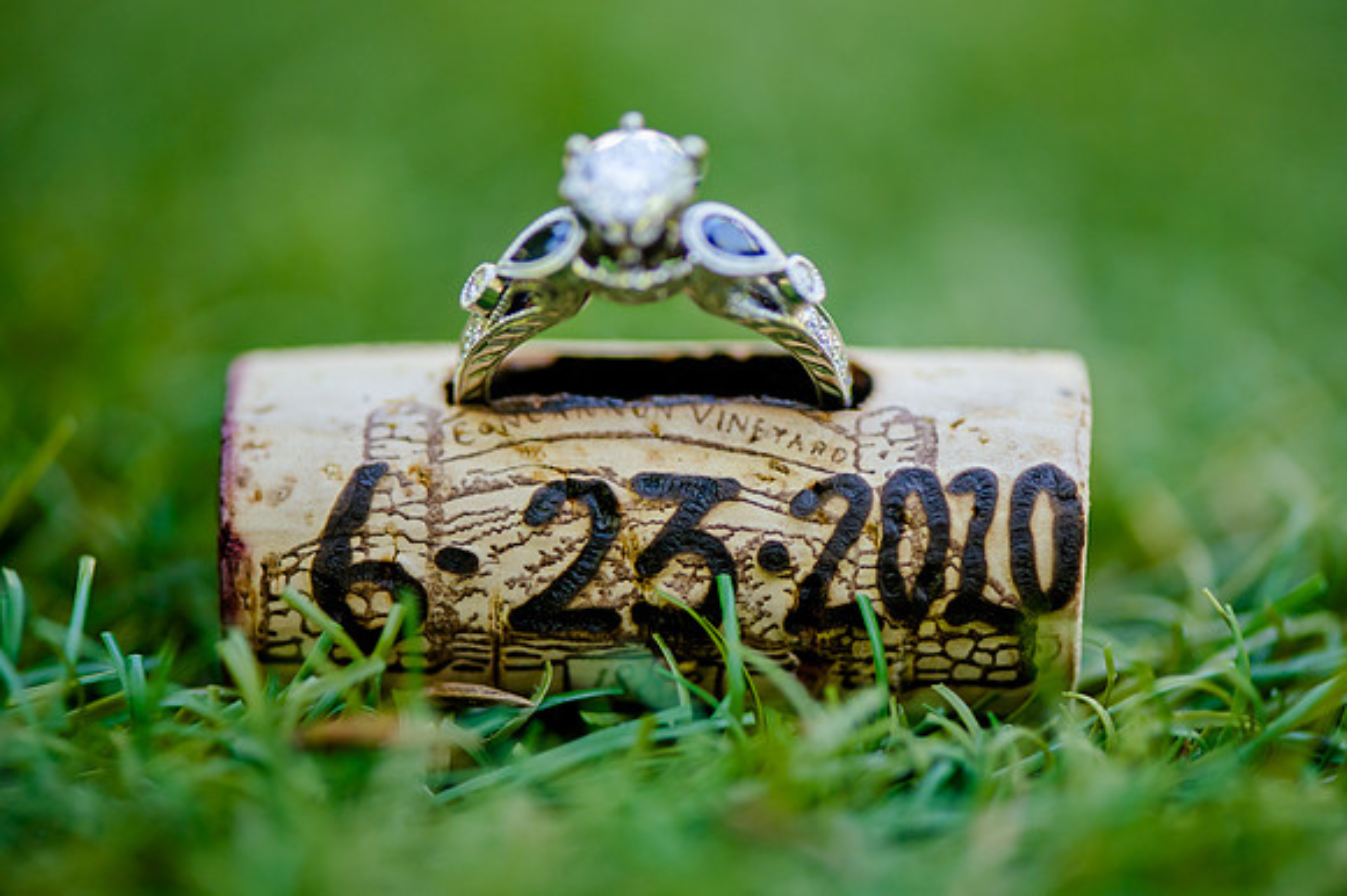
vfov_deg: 11.5
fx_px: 4432
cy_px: 453
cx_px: 739
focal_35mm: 119
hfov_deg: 17.3
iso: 800
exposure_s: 1/640
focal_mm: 105
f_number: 3.5
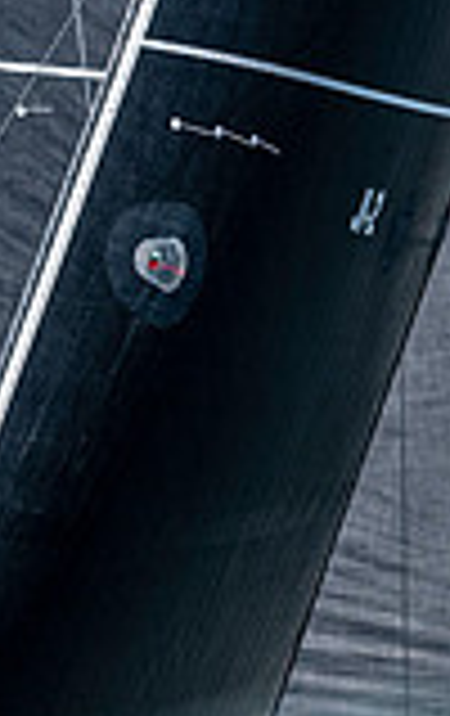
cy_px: 844
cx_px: -148
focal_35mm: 1669
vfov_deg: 1.3
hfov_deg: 0.8
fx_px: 32603
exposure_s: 1/2000
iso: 320
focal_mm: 300
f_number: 5.6
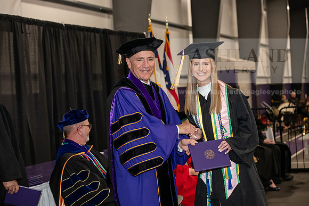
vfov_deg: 19.5
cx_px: 154
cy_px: 103
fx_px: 601
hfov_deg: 28.8
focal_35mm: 70
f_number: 5
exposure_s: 1/200
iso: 2500
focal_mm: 70
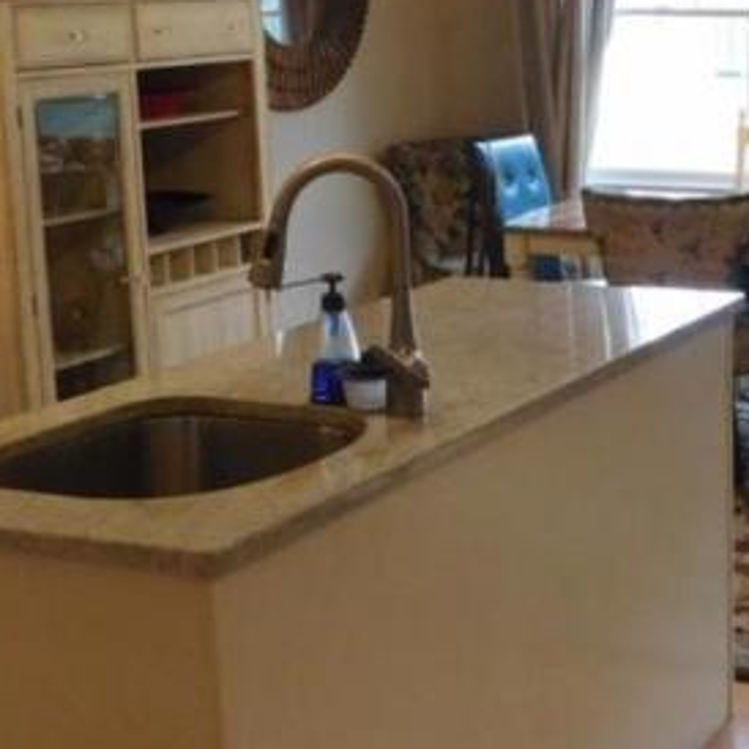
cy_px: 314
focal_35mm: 76
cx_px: 808
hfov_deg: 21.7
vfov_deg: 22.7
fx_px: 1860
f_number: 3
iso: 220
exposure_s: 1/30
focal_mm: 4
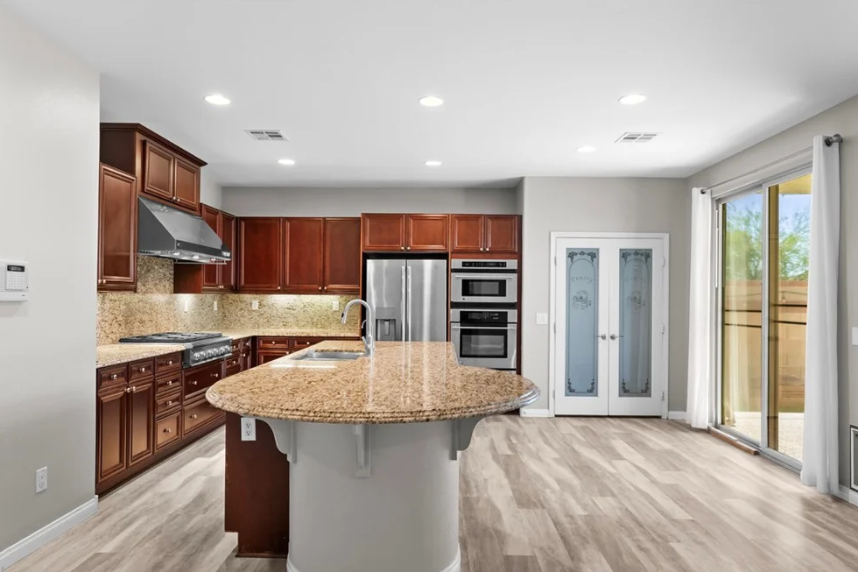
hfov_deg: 76.1
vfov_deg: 55.1
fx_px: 548
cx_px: 432
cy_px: 297
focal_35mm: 23
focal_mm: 22
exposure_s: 1/5
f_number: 8
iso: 400
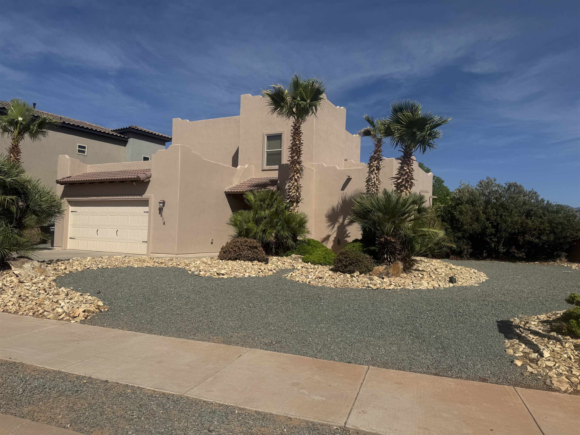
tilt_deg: +1.9
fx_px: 402
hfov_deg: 71.6
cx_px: 290
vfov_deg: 56.8
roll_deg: -1.9
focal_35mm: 24
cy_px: 218
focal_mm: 6.76
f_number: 1.78
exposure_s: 1/9009
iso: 80
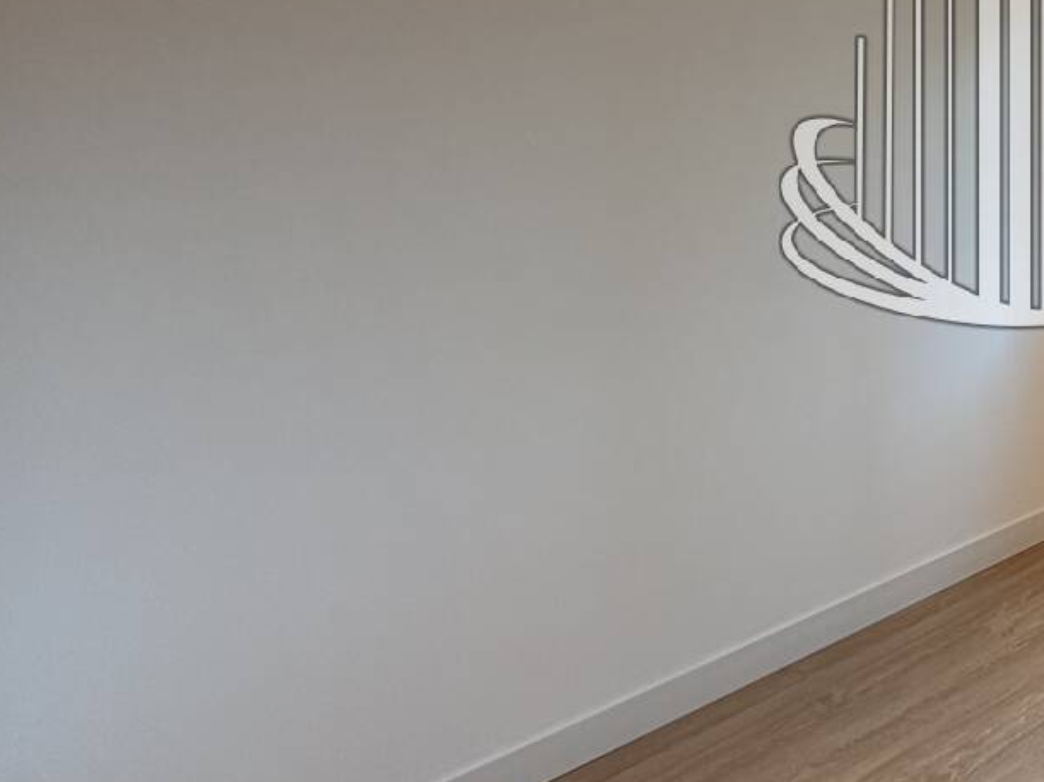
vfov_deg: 40.4
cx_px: 1181
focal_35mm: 33
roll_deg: +1.8
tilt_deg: -0.7
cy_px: 111
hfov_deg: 42.1
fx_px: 995
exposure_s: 1/60
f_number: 2.2
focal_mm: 2.22
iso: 200
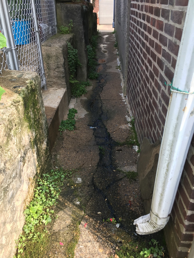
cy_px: 129
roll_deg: +3.1
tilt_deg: -31.3
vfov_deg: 61.7
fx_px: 217
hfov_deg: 48.2
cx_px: 97
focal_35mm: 29
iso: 25
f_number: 2.2
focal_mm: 4.15
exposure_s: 1/120
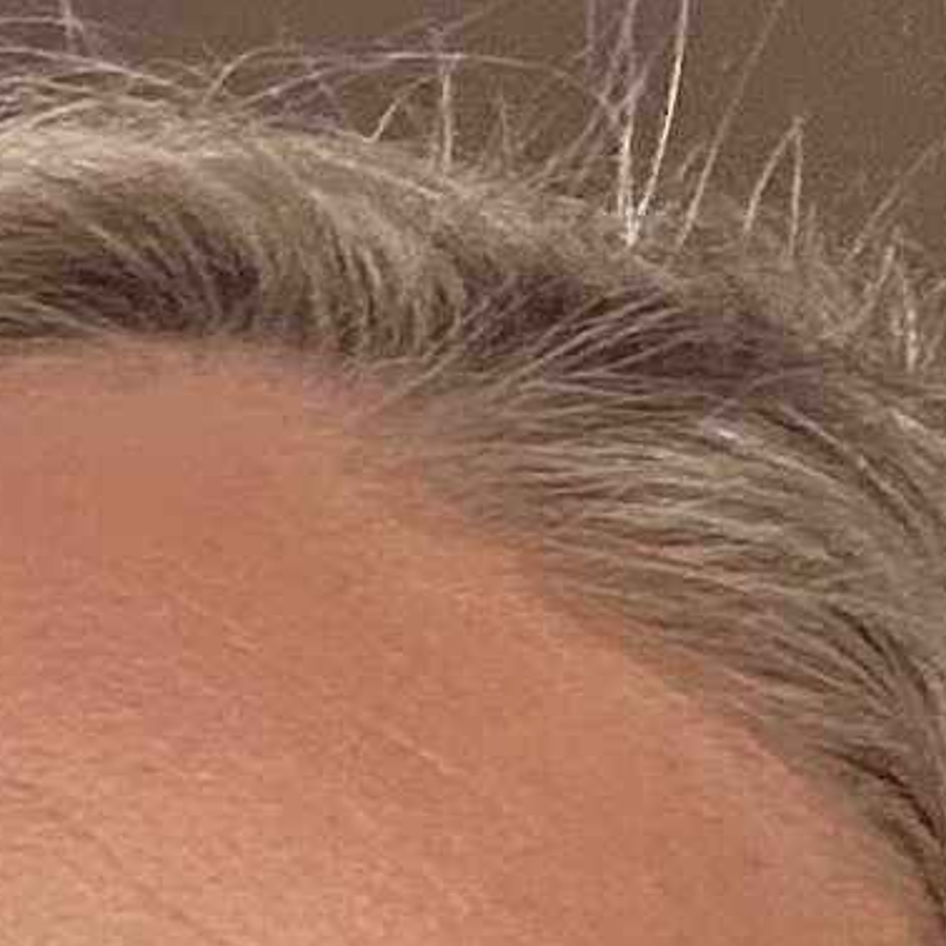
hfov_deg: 7.8
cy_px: 2498
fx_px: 6709
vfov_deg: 7.4
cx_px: -778
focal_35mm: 217
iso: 200
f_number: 1.9
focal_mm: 2.69
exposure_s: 1/33
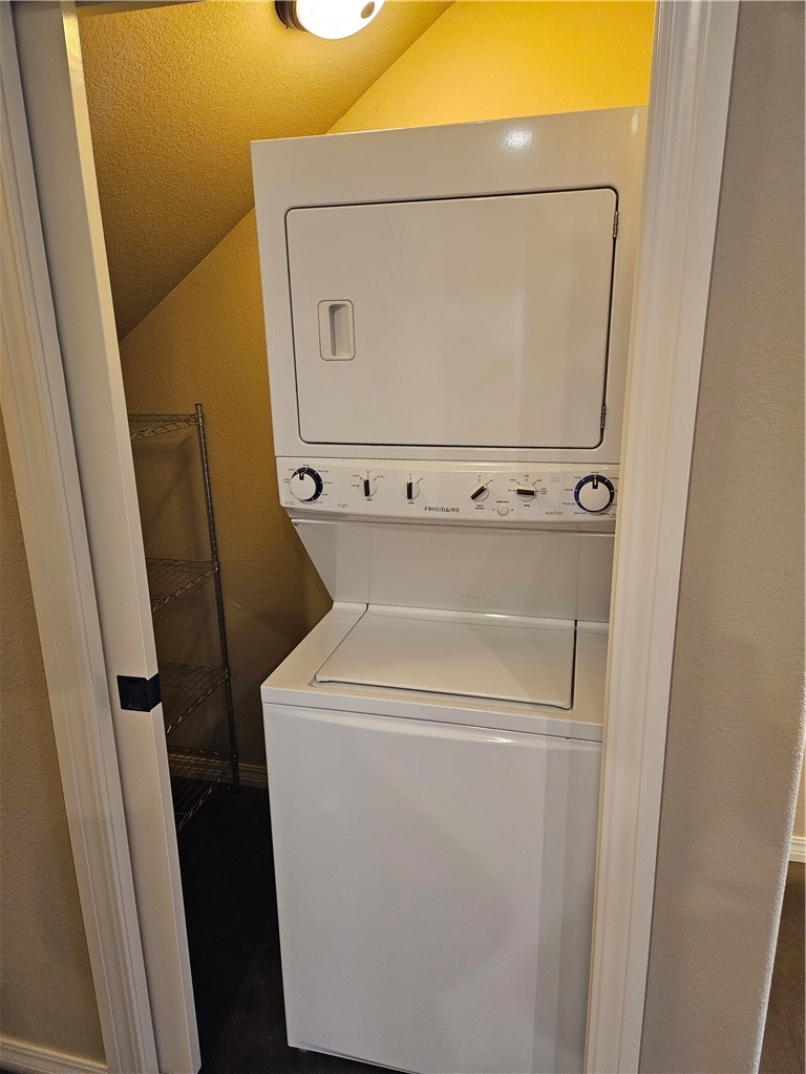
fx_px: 714
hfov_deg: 58.9
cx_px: 403
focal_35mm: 23
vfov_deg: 73.9
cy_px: 537
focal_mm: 5.4
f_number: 1.8
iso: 640
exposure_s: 1/120
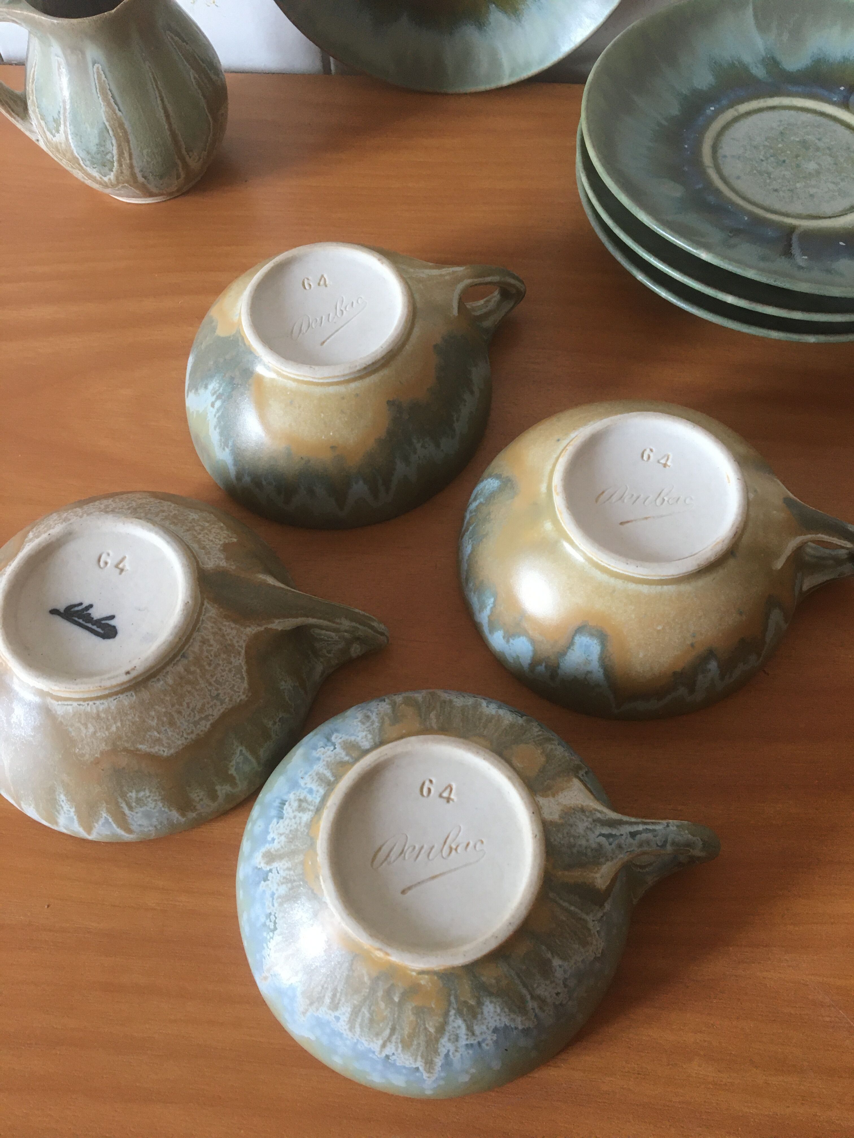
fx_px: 954
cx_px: 427
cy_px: 569
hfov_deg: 48.2
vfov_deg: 61.7
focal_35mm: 29
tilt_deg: -61.3
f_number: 2.2
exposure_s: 1/33
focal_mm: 4.15
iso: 64
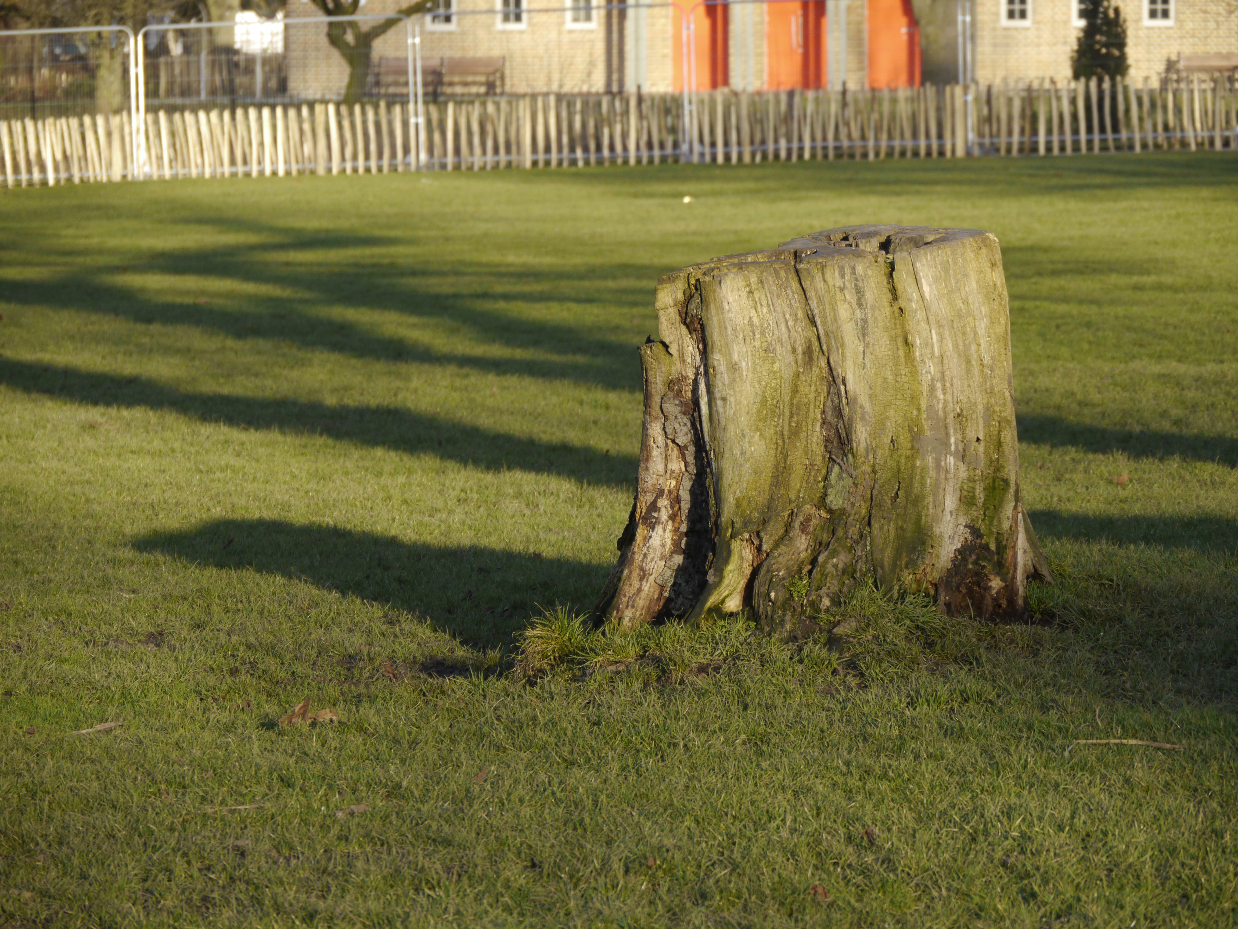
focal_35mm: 228
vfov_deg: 6.5
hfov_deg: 8.7
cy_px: 464
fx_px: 8154
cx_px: 619
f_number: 5.8
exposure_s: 1/250
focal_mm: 114
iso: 200
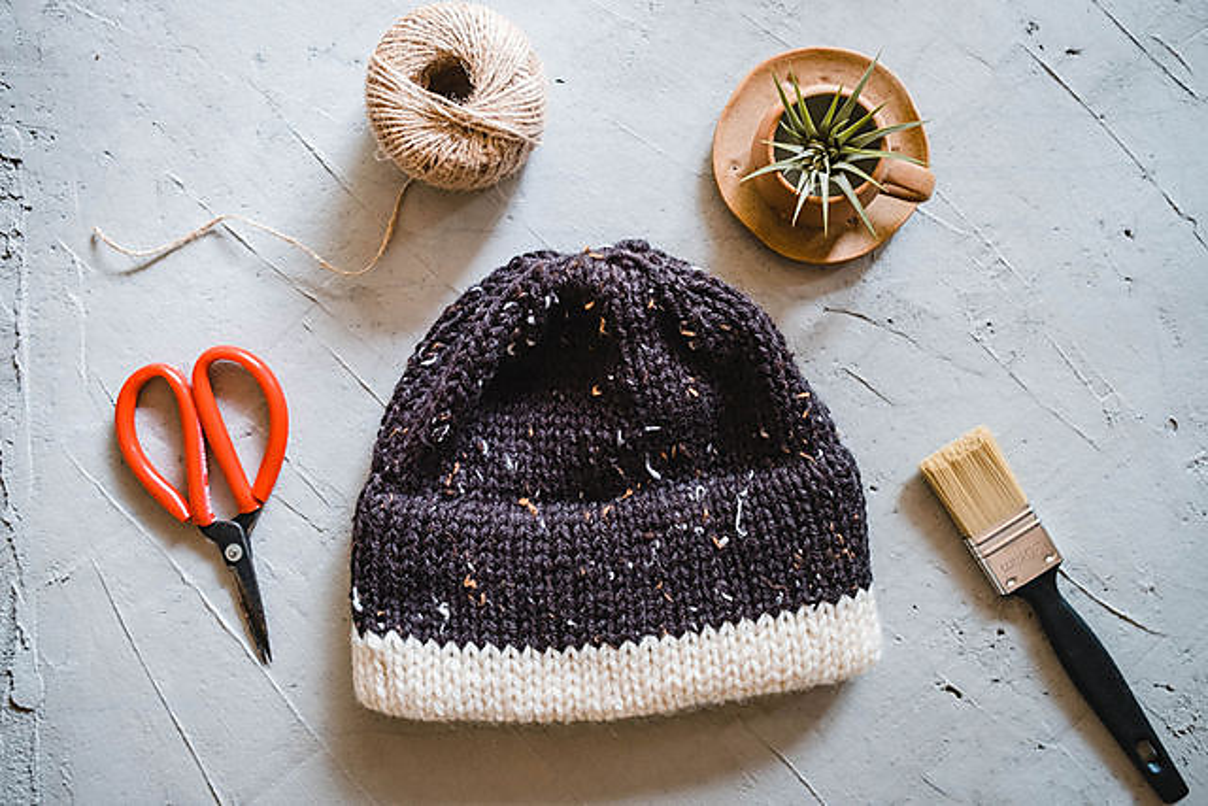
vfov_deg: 37.9
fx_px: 1175
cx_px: 604
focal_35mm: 35
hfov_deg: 54.4
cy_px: 403
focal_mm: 23
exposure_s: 1/125
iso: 1000
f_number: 3.6
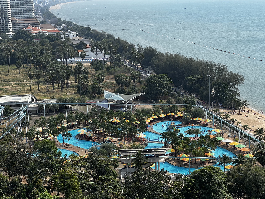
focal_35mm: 77
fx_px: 589
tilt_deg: -9.9
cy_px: 100
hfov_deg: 25.3
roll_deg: +1.8
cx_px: 132
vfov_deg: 19.1
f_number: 2.8
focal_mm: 9
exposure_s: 1/661
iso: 32
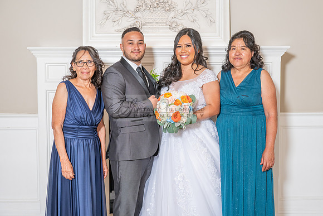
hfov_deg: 33.2
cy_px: 108
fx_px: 542
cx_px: 165
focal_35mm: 60
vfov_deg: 22.5
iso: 640
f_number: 4.5
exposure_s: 1/160
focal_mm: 58
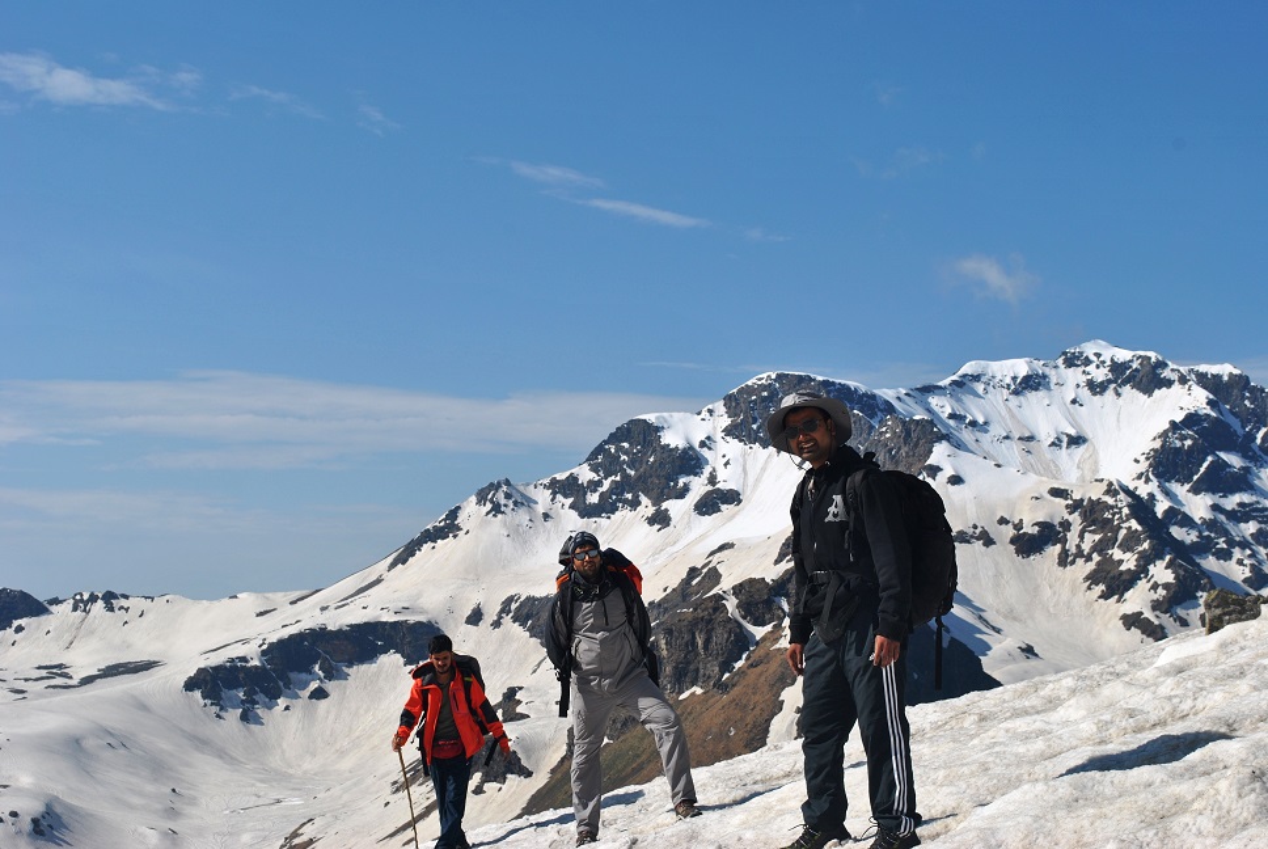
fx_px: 2380
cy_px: 424
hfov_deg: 29.8
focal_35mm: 68
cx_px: 634
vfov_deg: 20.2
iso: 100
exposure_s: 1/400
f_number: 10
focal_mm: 45
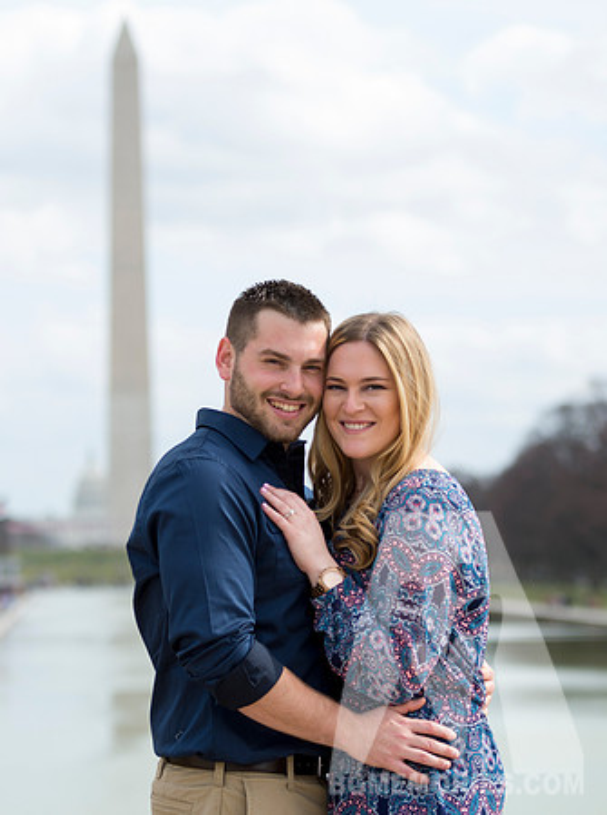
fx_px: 3952
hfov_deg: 8.8
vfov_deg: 11.8
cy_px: 490
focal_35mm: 168
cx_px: 230
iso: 160
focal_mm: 95
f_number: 3.5
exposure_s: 1/800
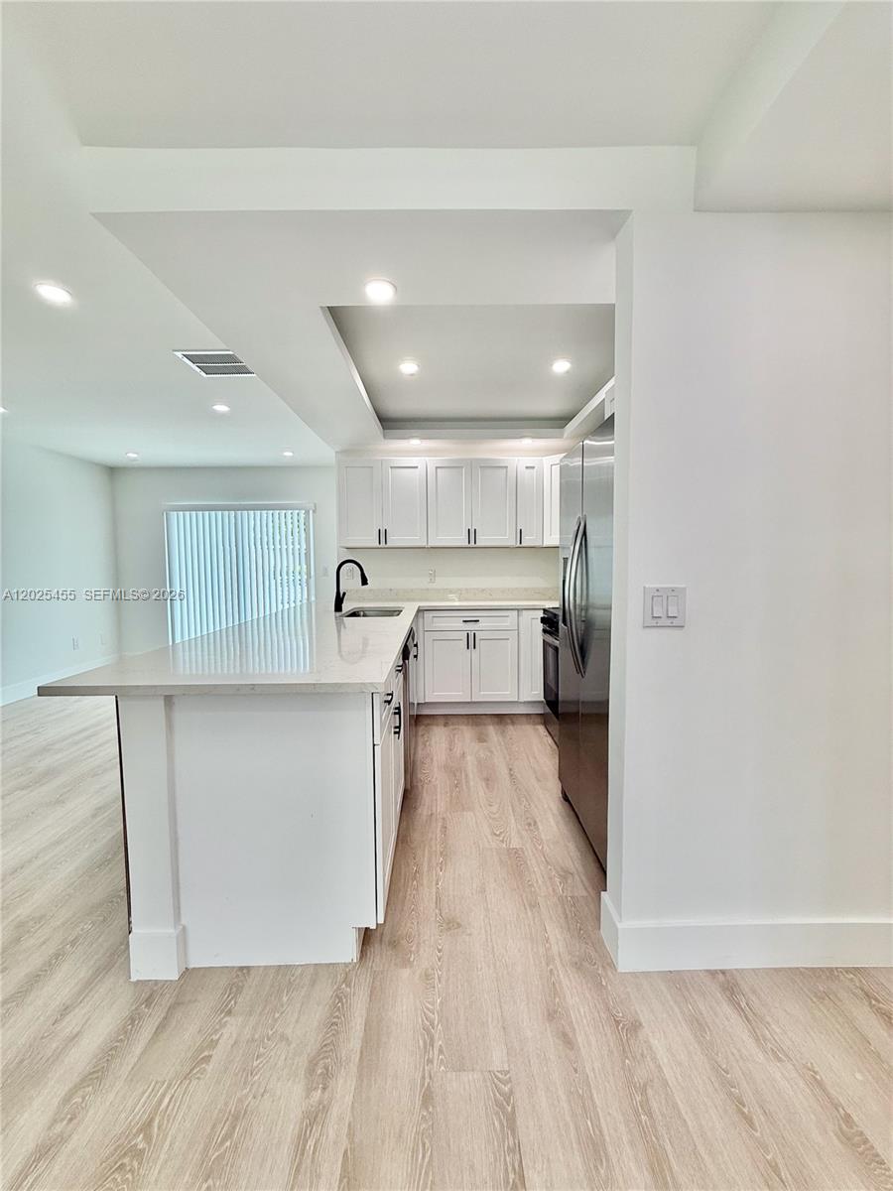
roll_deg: +0.1
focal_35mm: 14
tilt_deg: -4.6
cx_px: 446
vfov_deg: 102.1
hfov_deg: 85.7
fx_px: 482
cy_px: 596
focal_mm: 2.22
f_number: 2.2
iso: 64
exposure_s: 1/161
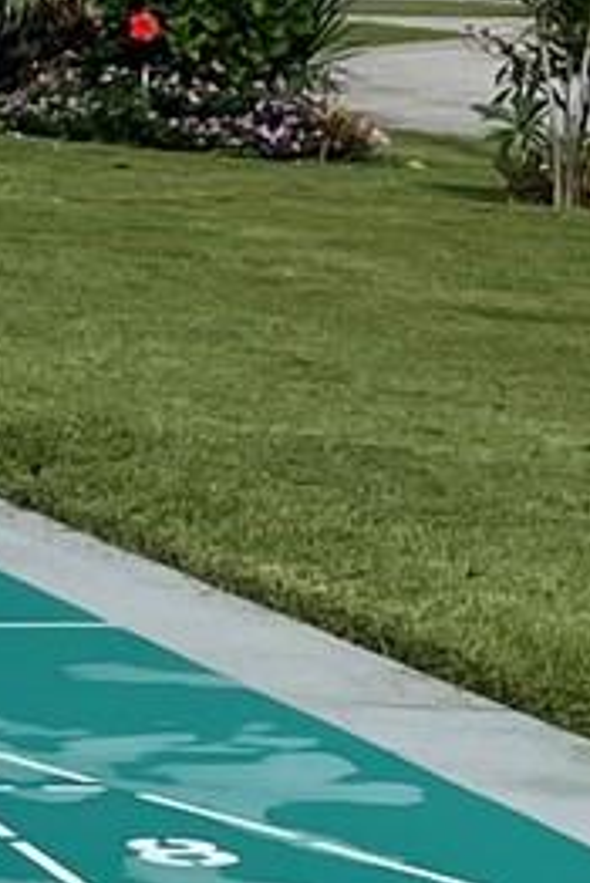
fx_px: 5180
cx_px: -1537
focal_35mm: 211
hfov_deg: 5.8
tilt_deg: -3.0
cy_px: 249
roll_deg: +0.0
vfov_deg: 9.7
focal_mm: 4.2
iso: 32
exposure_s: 1/5051
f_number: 1.6
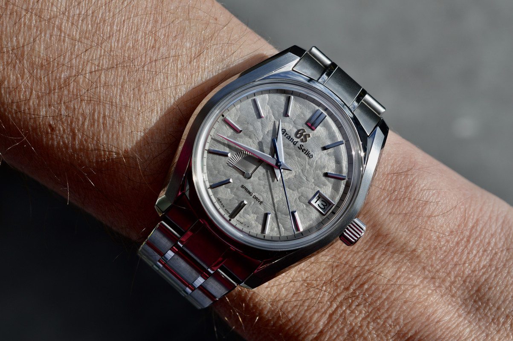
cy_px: 170
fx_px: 854
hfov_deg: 33.4
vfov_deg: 22.6
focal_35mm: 60
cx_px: 256
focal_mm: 40
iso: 100
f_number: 9
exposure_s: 1/320
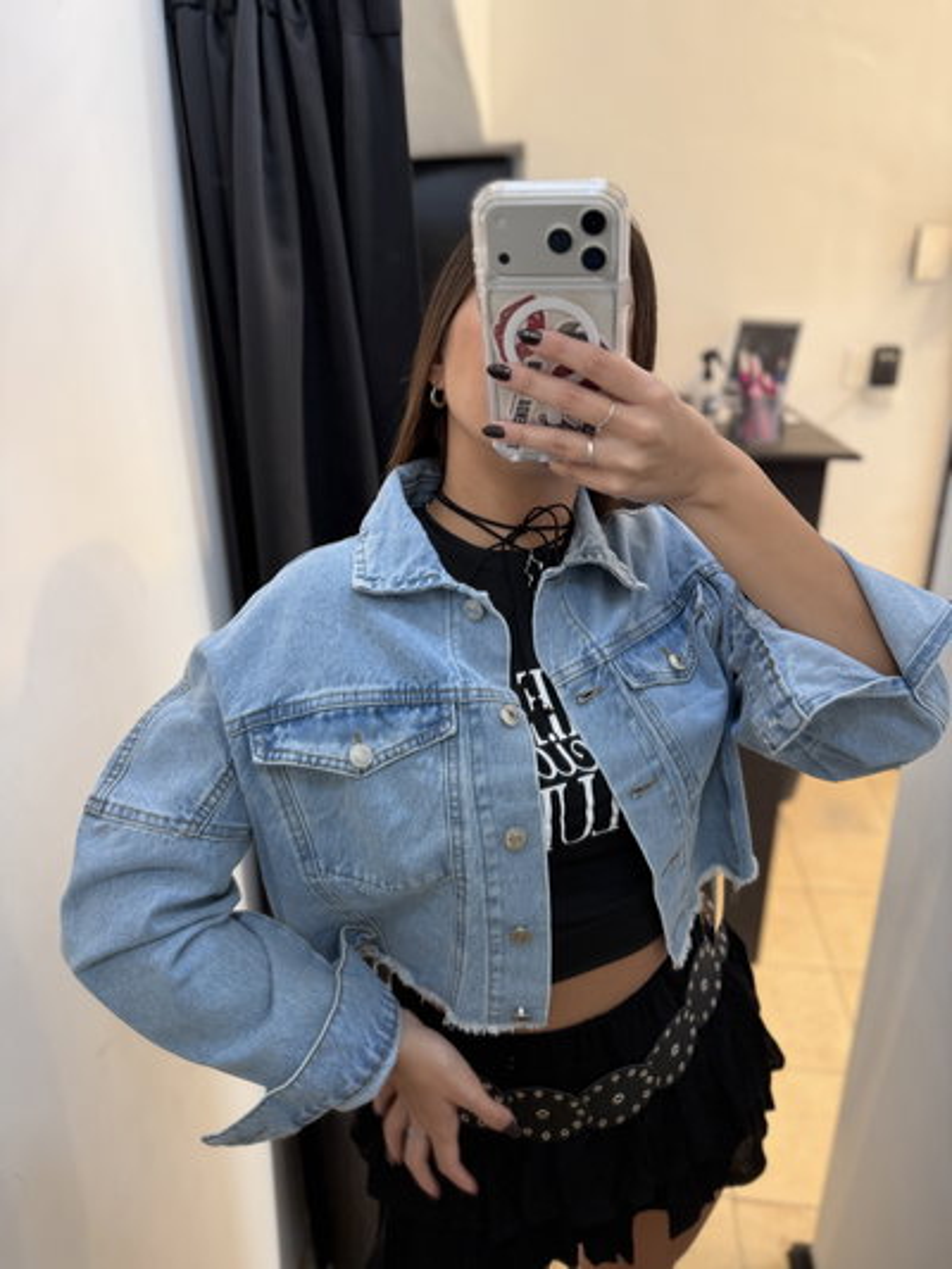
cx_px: 476
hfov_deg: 56.8
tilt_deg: -23.9
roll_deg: -0.1
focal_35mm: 24
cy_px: 634
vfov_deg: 71.6
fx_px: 880
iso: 125
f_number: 1.78
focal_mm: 6.76
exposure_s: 1/100
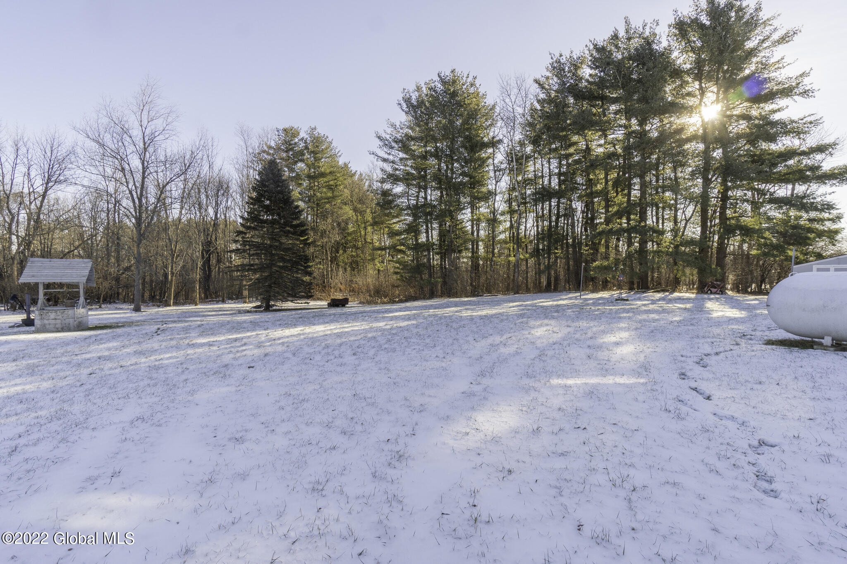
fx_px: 353
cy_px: 282
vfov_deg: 77.3
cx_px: 424
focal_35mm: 15
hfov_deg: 100.4
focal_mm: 10
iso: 100
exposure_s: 1/125
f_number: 9
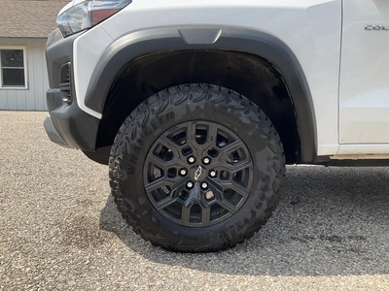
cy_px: 146
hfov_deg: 61.7
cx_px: 194
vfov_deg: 48.2
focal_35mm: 29
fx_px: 326
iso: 25
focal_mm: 3
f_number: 1.8
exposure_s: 1/962
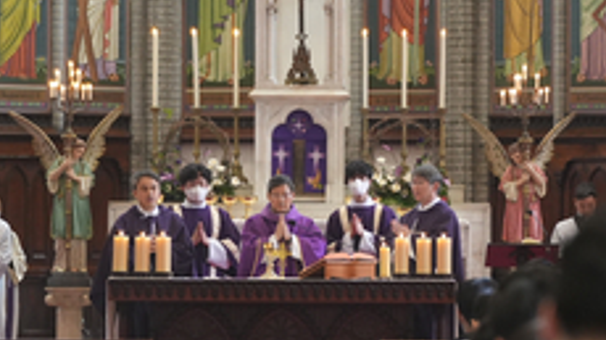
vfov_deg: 4.7
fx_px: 4175
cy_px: 12
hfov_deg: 8.3
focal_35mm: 260
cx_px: 298
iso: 2000
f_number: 2.8
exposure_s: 1/200
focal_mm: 102
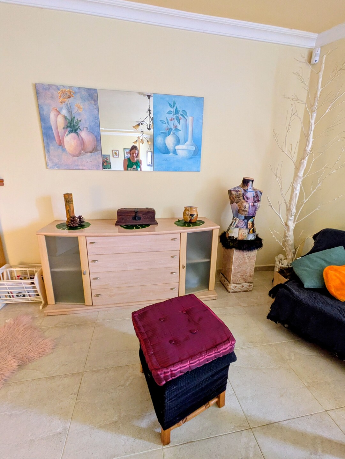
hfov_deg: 85.7
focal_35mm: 14
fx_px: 186
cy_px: 230
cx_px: 172
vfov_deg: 102.0
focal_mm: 1.83
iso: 542
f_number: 2.2
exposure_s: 1/33.3
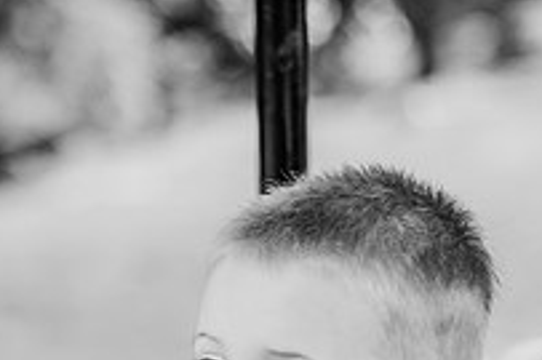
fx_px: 2151
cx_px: -35
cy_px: 455
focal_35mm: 143
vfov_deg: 9.4
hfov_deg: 14.1
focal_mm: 50
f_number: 2.2
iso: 320
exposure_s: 1/500
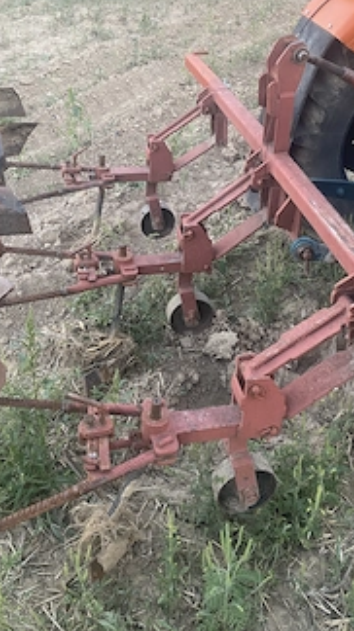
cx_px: 177
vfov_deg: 56.1
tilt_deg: -30.5
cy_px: 247
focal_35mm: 35
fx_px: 585
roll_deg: -2.4
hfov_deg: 33.7
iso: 200
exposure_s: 1/60
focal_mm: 4.25
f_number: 1.8
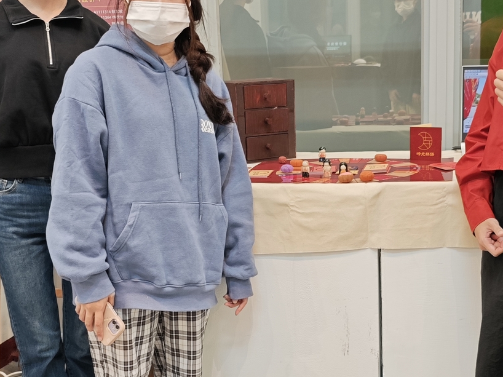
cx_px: 301
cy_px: 220
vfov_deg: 27.0
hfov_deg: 35.4
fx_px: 784
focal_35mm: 54
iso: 250
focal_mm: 8.72
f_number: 1.63
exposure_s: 1/60
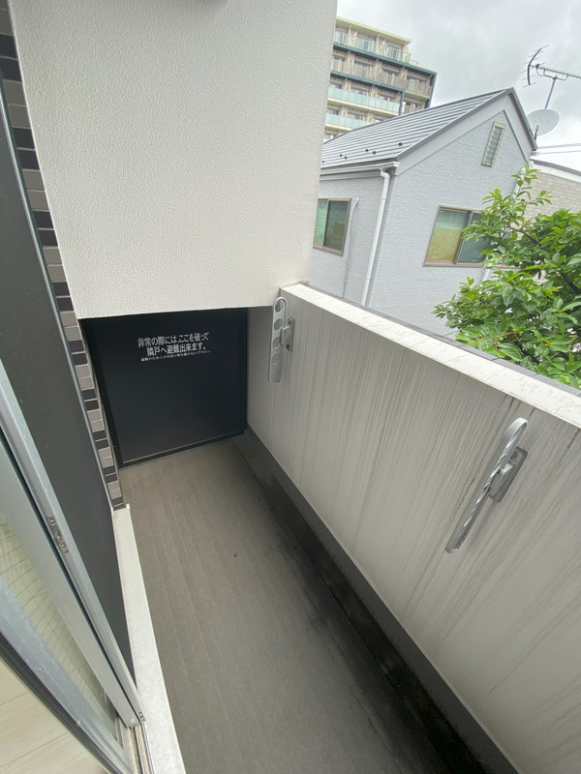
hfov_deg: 89.9
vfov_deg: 106.2
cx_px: 290
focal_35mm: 13
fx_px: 291
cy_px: 387
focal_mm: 1.54
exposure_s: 1/122
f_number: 2.4
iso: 25
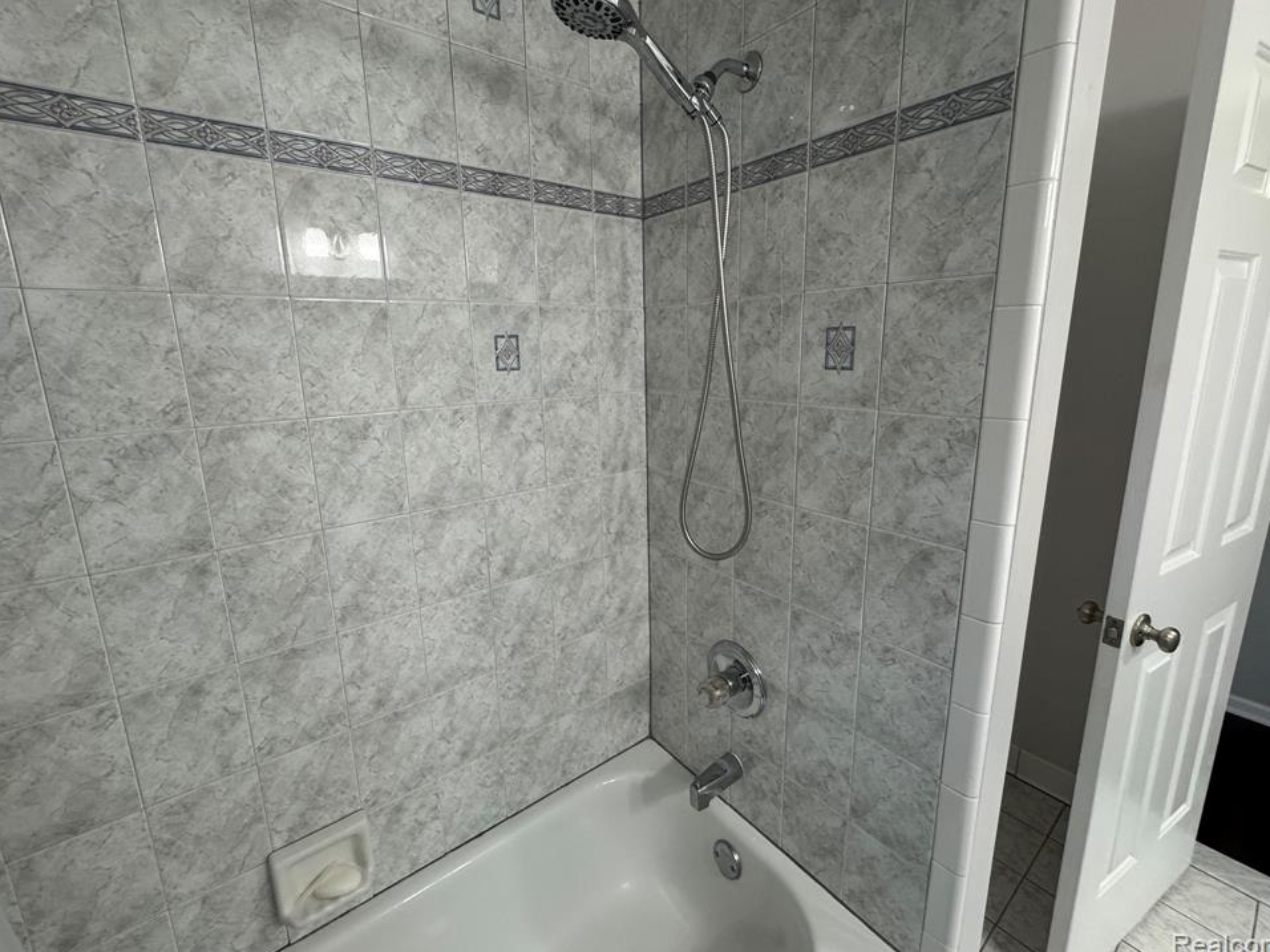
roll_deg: +0.5
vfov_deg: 81.7
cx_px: 626
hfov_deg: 98.2
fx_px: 550
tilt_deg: -11.9
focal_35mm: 15
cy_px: 455
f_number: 2.2
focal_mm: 2.22
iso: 250
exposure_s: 1/60
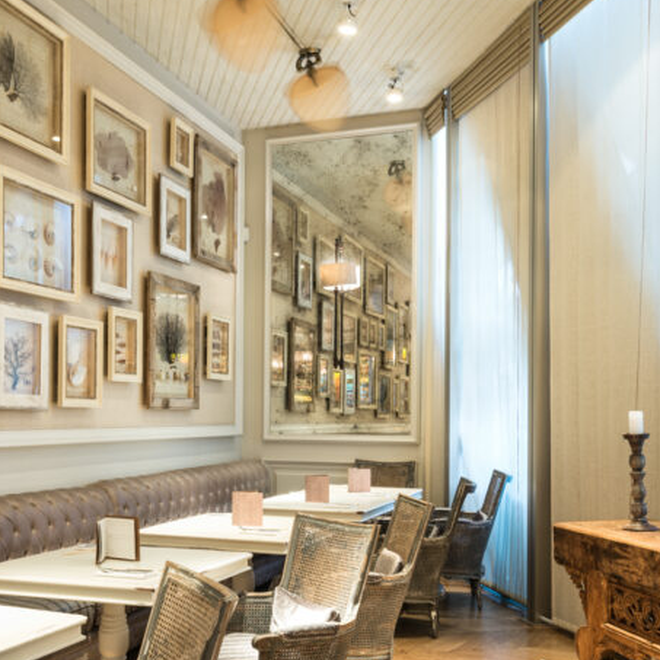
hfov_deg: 42.6
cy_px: 414
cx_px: 265
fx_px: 841
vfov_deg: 42.5
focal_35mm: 39
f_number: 11
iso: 100
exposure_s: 6
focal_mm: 20
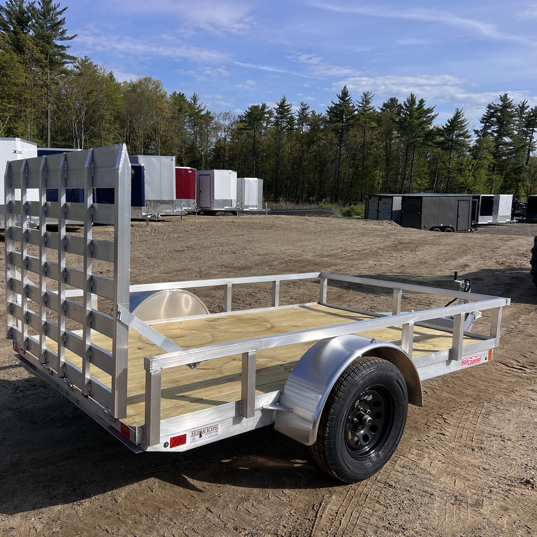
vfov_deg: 52.5
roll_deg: -2.7
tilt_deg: -9.3
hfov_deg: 52.3
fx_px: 544
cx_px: 229
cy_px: 269
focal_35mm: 31
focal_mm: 5.7
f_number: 1.5
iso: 50
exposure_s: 1/4444
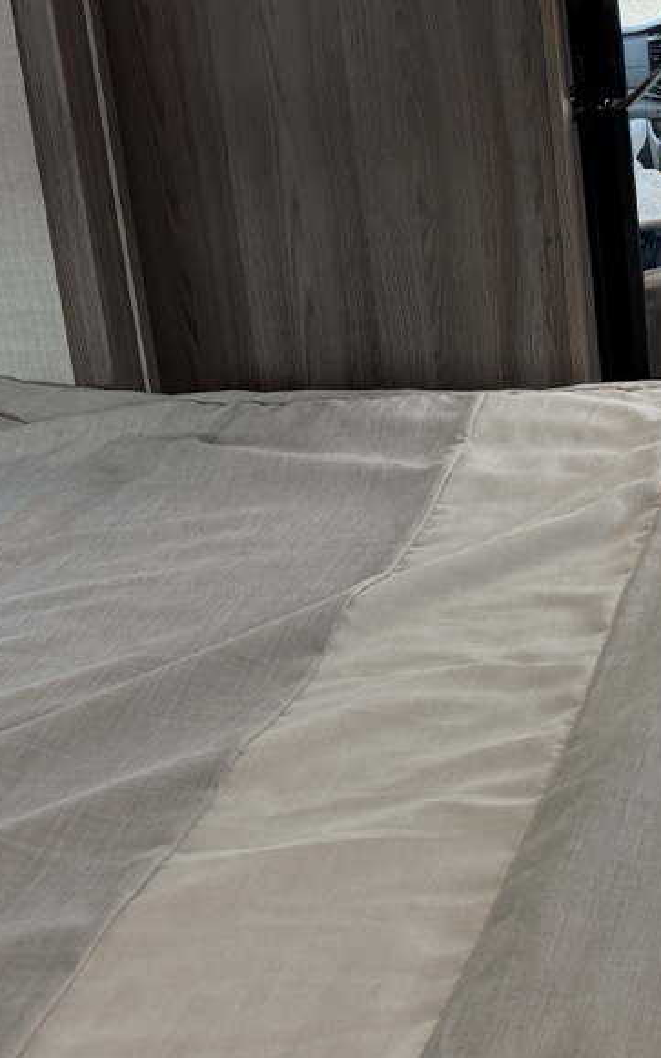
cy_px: 233
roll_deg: +3.7
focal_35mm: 56
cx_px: 920
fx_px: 1614
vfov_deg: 35.3
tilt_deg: -14.8
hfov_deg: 20.6
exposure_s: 1/121
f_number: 1.78
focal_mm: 6.76
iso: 125
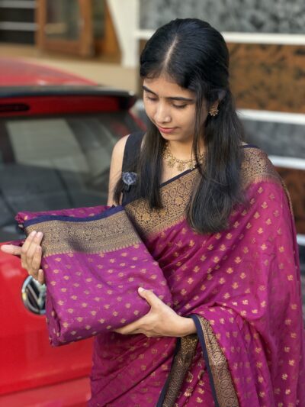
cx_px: 152
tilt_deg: -10.0
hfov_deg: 14.8
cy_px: 204
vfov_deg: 19.6
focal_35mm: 100
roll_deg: -1.1
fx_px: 1174
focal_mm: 16.89
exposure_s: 1/121
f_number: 2.8
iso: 200
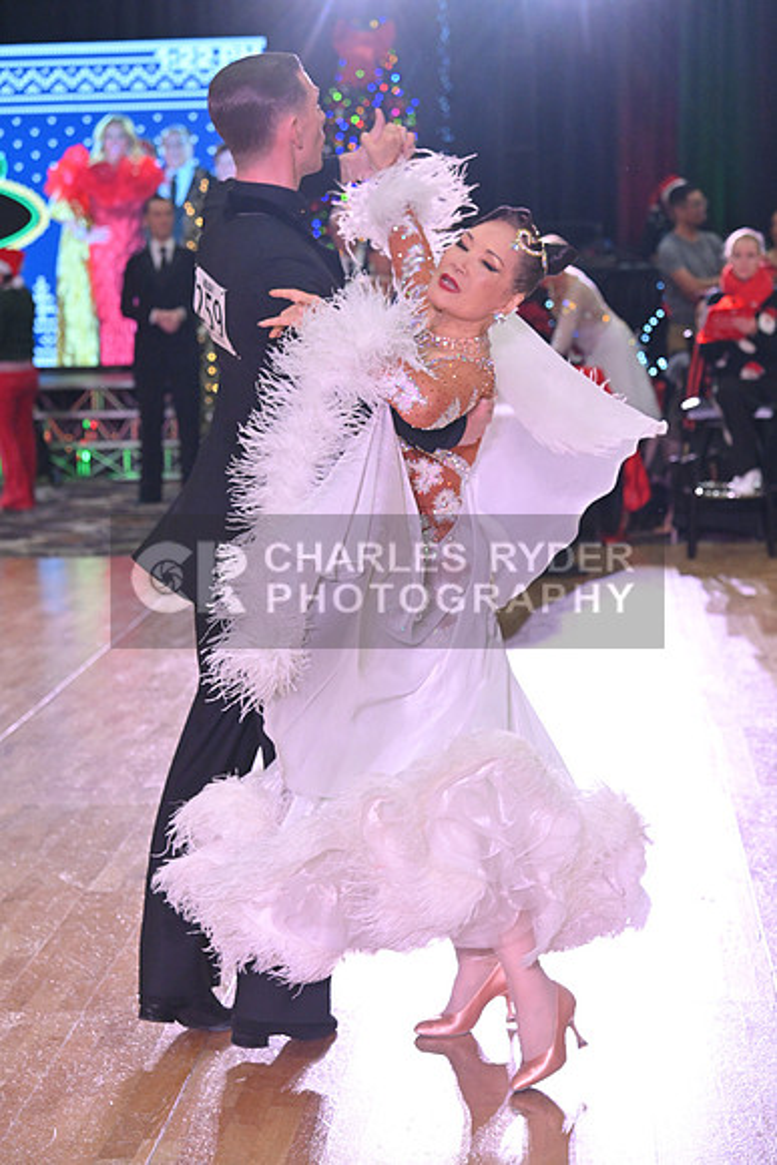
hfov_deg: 14.9
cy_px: 582
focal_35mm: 92
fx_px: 2976
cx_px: 388
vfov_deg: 22.1
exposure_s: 1/400
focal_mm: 92
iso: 3200
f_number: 5.6
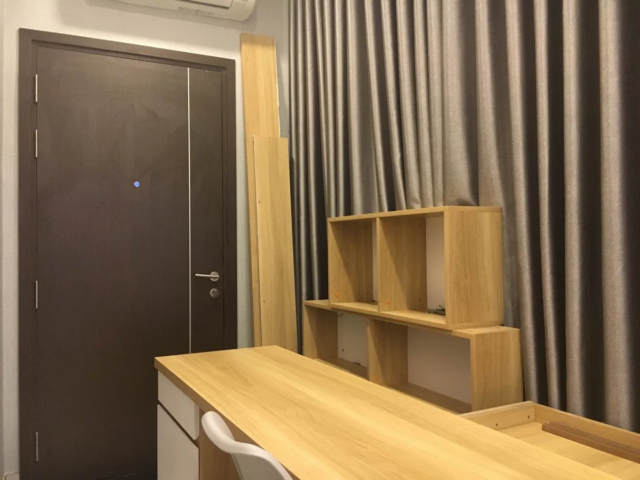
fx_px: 536
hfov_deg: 61.7
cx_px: 320
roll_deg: -0.2
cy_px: 240
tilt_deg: +2.5
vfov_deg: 48.2
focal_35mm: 29
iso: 200
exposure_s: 1/25
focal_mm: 4.15
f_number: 2.2
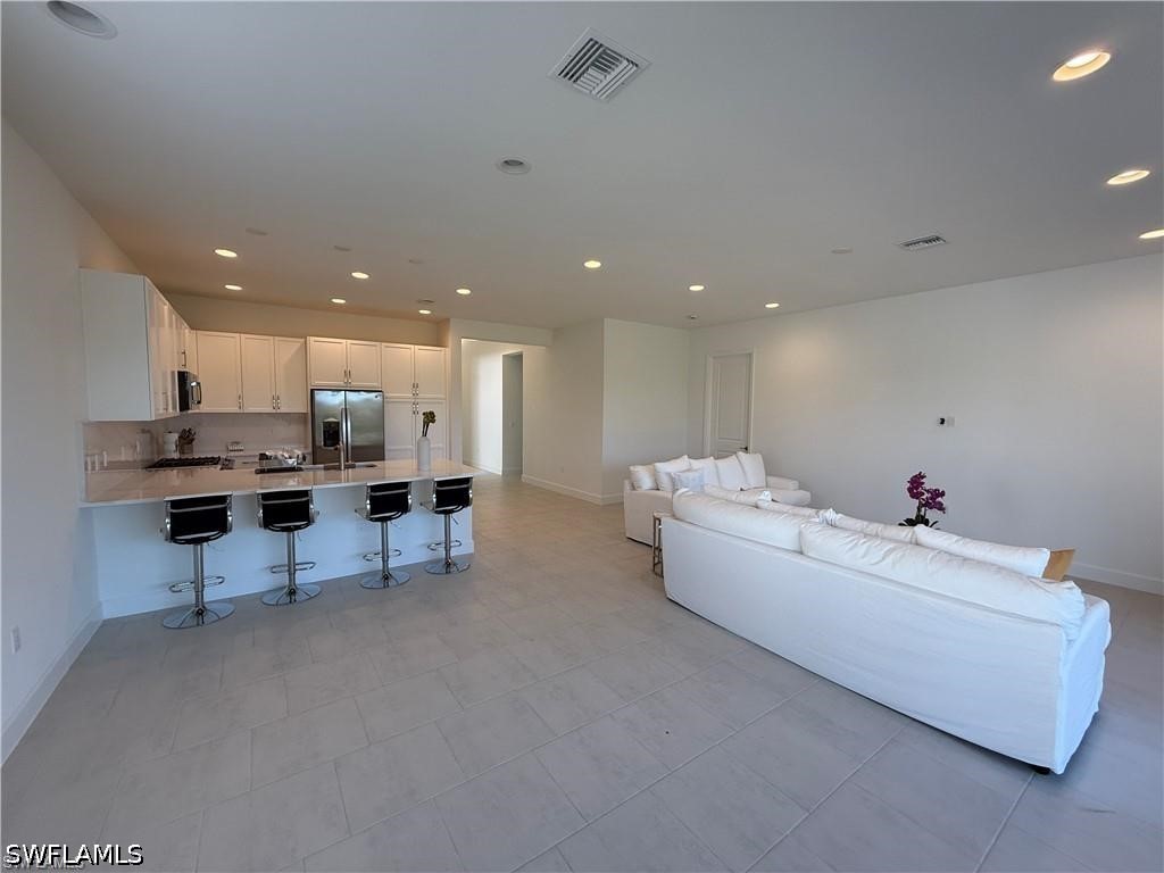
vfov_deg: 85.7
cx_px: 582
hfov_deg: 102.1
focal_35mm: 14
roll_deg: -0.4
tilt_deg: -4.0
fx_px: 471
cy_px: 436
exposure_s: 1/120
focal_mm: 2.22
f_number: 2.2
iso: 80
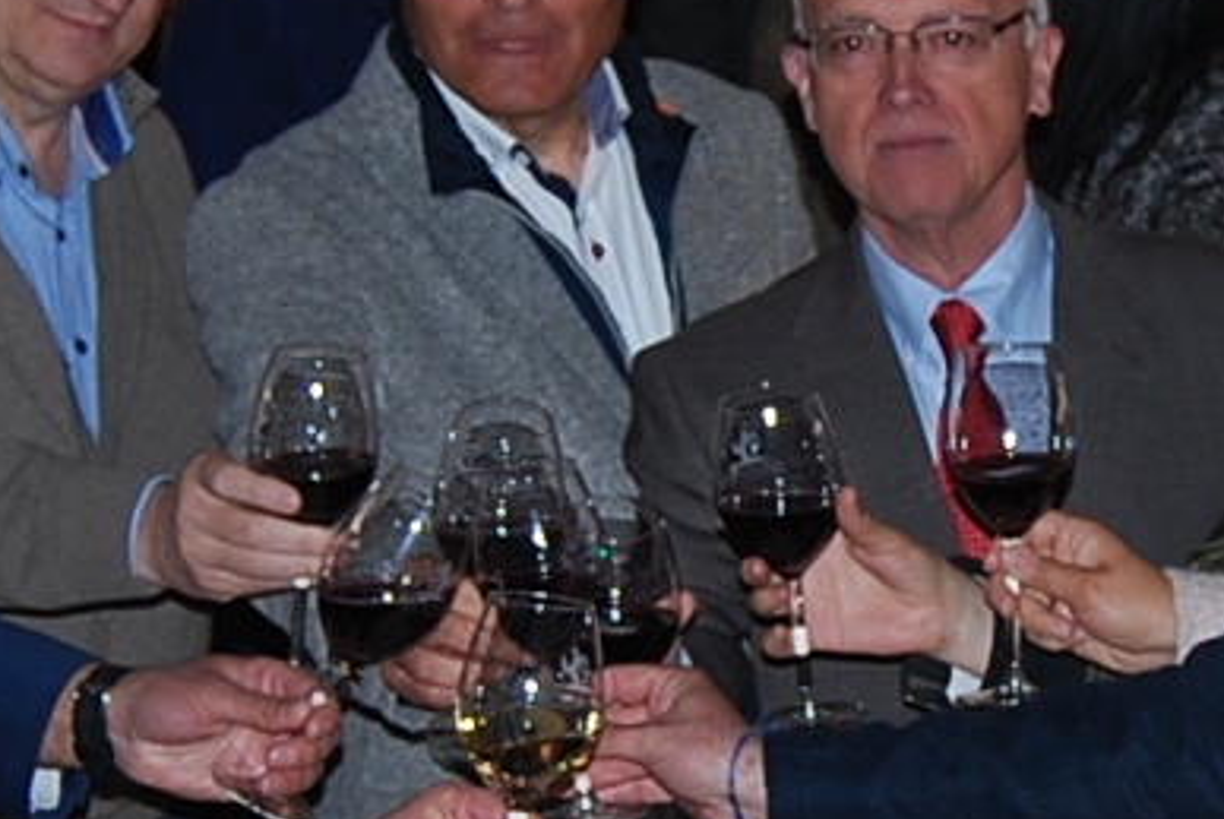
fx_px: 5872
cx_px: 920
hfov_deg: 11.9
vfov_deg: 8.0
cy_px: 585
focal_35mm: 172
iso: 200
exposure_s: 1/60
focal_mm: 23
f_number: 3.8
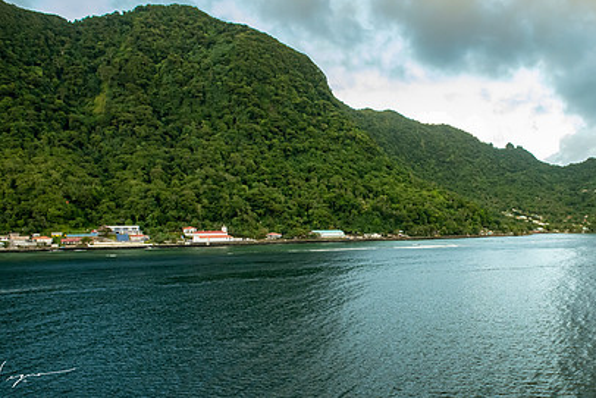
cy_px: 260
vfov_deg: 37.5
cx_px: 417
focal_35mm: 35
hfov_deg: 52.9
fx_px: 580
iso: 2500
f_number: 5.6
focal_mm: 24
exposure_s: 1/500
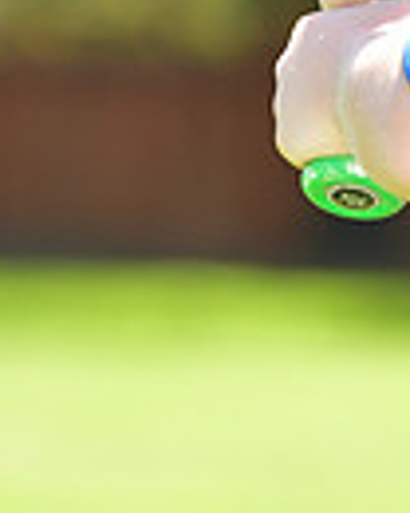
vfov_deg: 1.9
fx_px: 15670
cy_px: -331
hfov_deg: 1.5
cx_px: 613
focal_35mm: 1033
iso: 400
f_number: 6.3
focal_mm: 165
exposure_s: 1/500
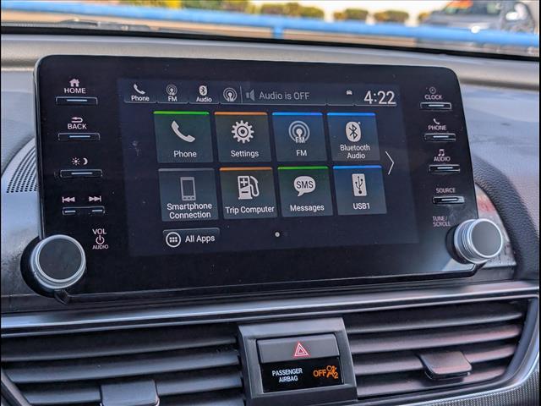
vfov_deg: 29.7
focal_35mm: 49
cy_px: 203
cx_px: 270
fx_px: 766
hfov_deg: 38.9
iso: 17
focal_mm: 6.9
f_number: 1.68
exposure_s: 1/435
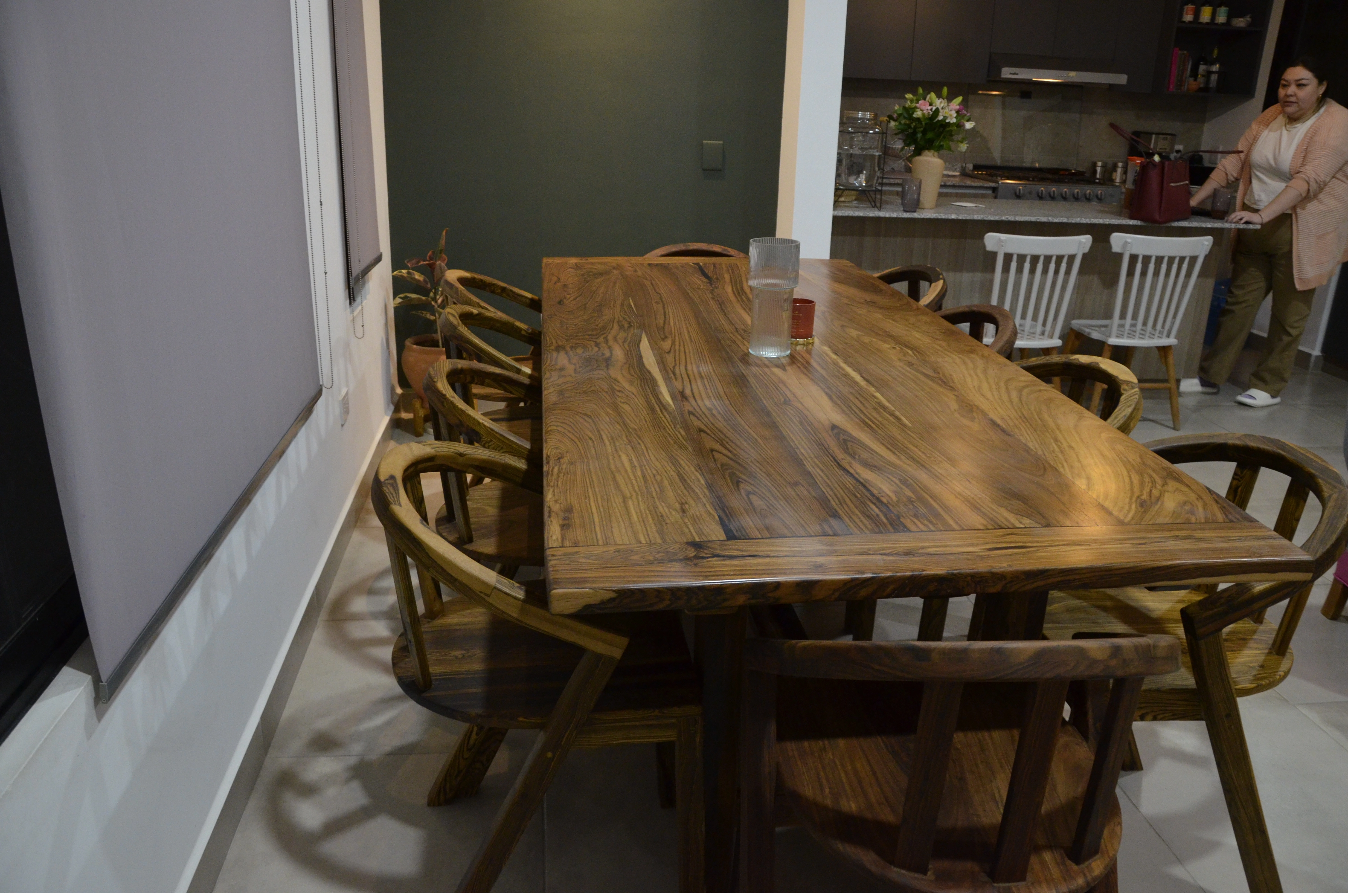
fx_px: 1009
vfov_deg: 47.7
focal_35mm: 27
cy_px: 446
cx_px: 674
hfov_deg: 67.5
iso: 2000
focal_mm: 18
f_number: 4.5
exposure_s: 1/80
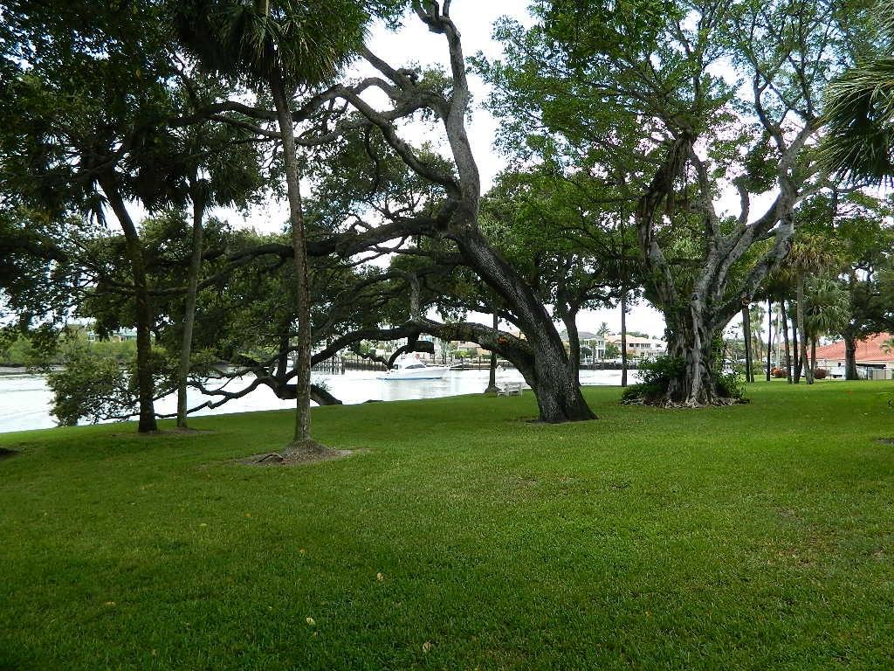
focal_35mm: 25
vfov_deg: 54.9
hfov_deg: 69.4
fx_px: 646
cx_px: 447
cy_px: 336
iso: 80
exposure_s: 1/250
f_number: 3.1
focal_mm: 4.5
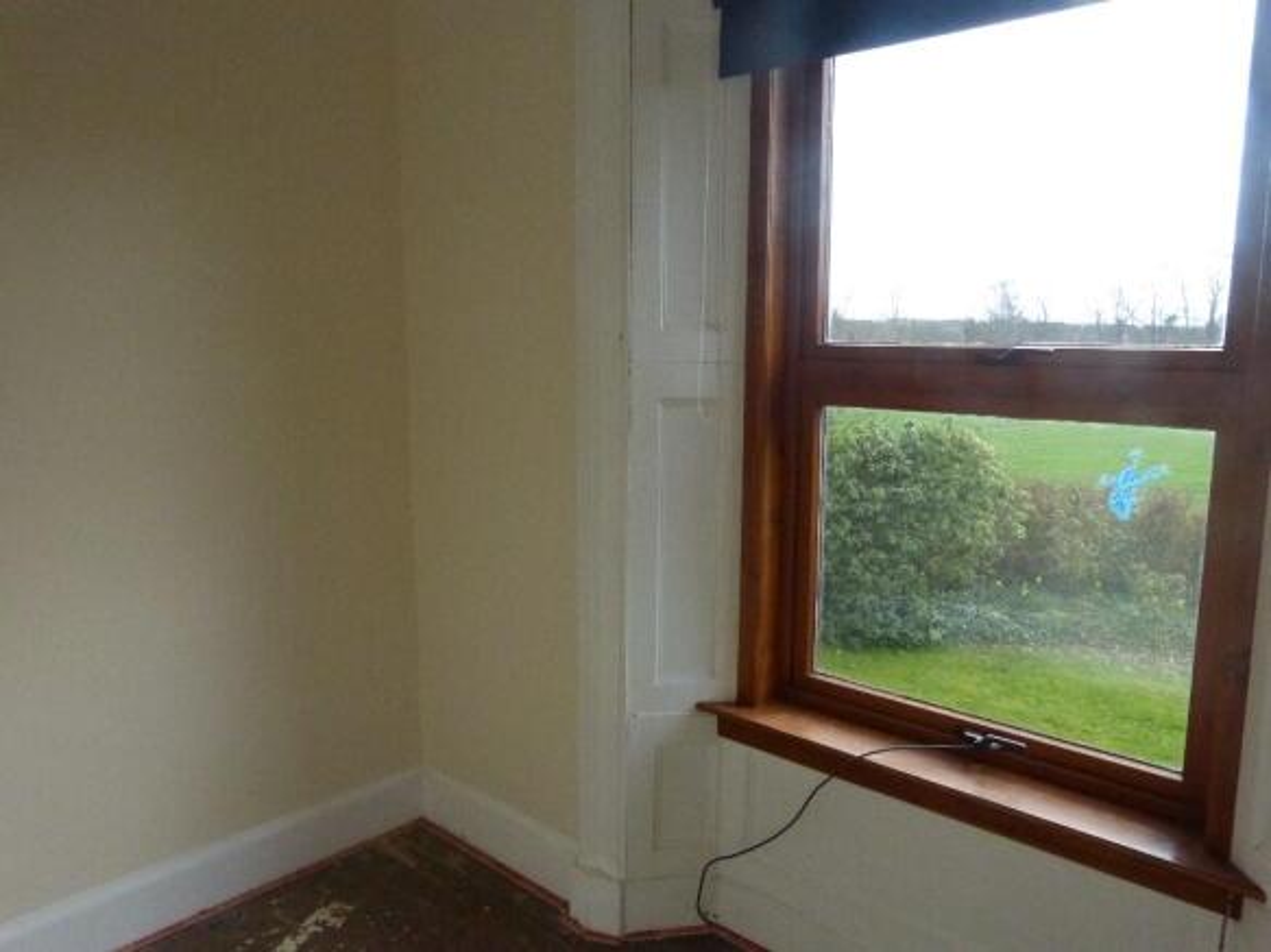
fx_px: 918
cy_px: 476
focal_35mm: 25
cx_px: 636
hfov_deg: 69.4
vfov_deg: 54.9
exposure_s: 1/800
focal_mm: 4.5
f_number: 4
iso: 800
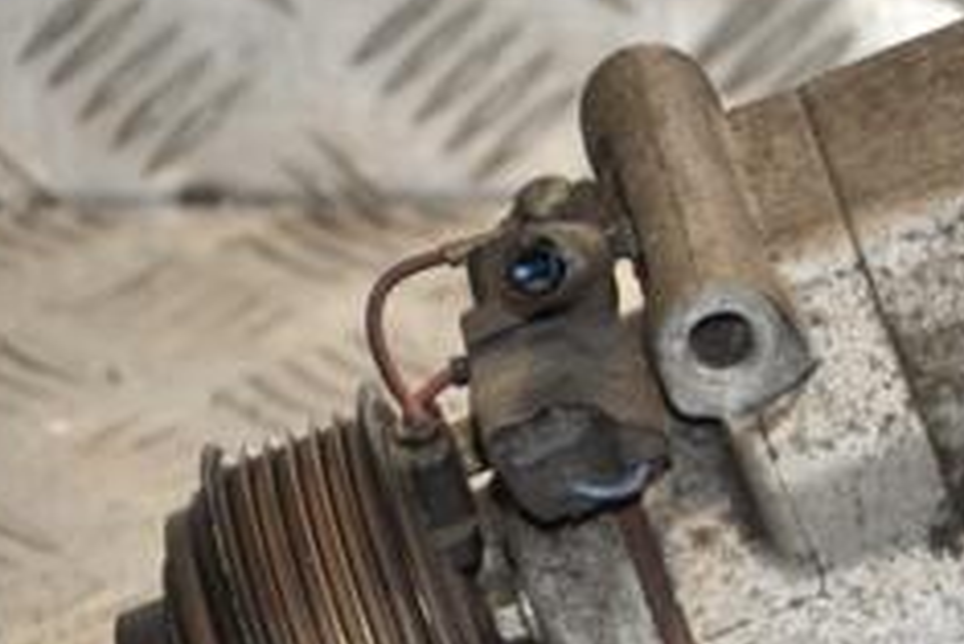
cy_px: 558
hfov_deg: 7.1
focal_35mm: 287
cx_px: 911
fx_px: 7697
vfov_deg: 4.8
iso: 800
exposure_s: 1/200
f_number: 5.6
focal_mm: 75
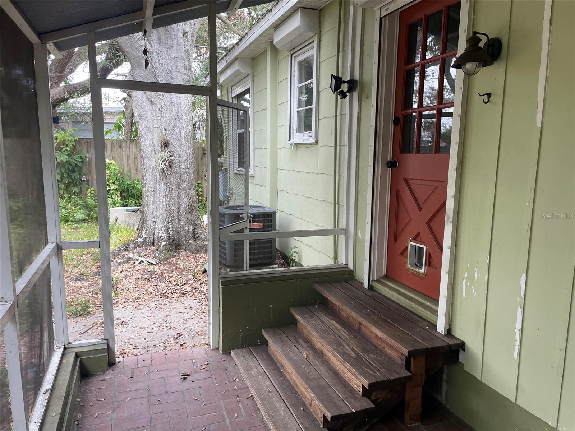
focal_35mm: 26
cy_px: 216
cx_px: 288
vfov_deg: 53.1
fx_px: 432
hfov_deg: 67.3
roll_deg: -0.1
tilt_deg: -6.6
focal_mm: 4.2
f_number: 1.6
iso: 80
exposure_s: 1/121
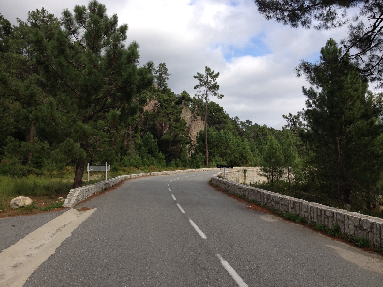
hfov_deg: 52.6
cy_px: 144
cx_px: 192
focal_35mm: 35
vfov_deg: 40.7
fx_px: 387
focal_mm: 4.28
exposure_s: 1/1227
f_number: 2.4
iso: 64
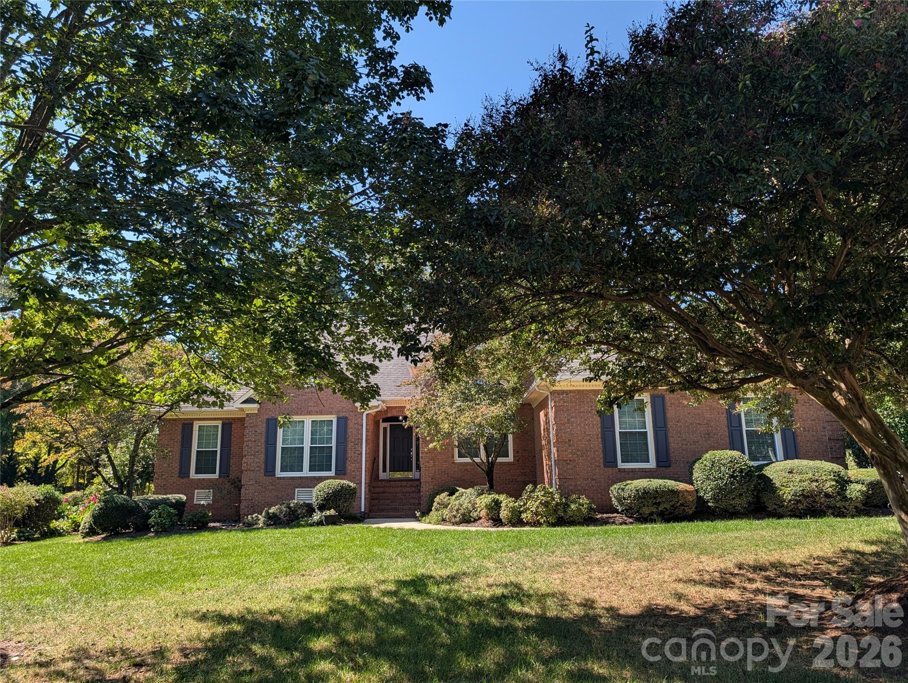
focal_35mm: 24
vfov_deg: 56.9
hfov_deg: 71.5
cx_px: 454
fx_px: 630
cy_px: 342
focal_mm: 6.9
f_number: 1.68
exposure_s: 1/576
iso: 22
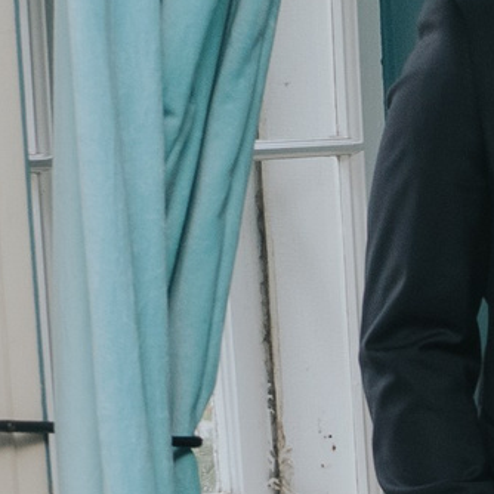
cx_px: 1844
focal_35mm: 203
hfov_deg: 7.0
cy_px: 570
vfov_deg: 8.5
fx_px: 3278
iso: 200
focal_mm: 15
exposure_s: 1/200
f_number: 2.8
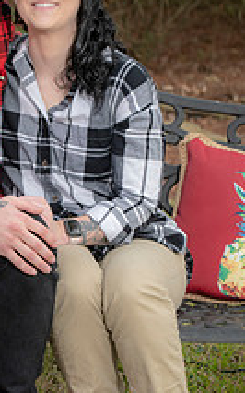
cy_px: 242
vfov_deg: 12.5
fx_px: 1796
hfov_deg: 7.8
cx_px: 31
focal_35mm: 168
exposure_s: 1/250
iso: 320
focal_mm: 78
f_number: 5
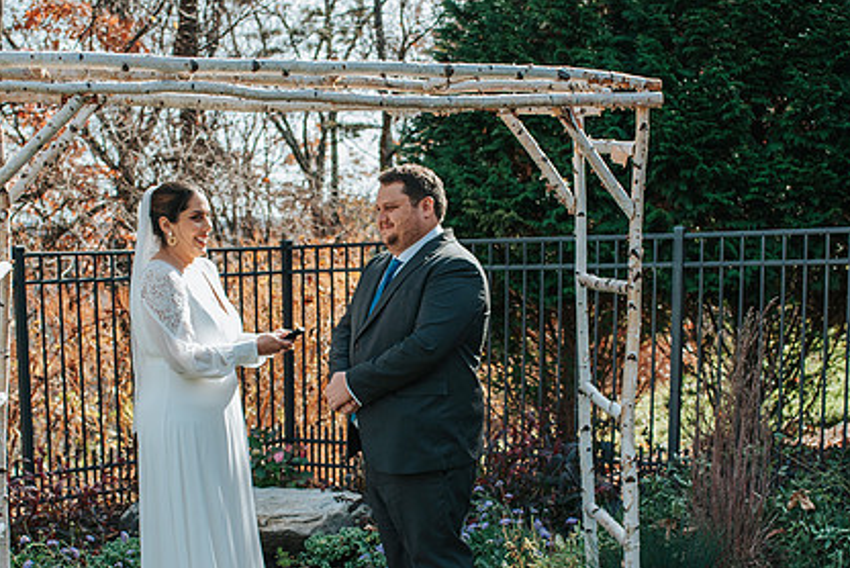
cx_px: 384
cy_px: 391
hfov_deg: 35.0
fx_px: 1347
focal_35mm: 57
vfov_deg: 23.7
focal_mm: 35
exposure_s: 1/1250
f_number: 3.5
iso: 450
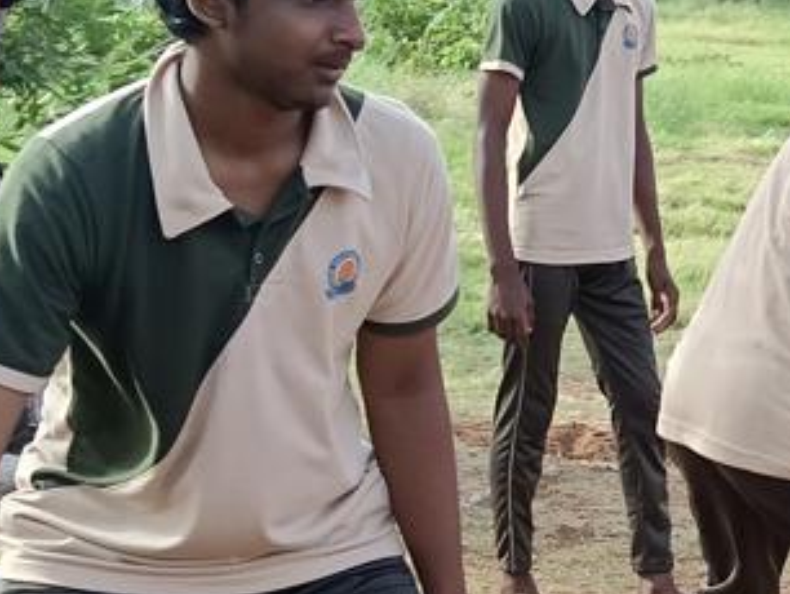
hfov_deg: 16.2
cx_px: 911
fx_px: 2672
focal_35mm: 117
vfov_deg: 12.6
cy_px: 493
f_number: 1.8
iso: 100
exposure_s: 1/348
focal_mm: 3.98
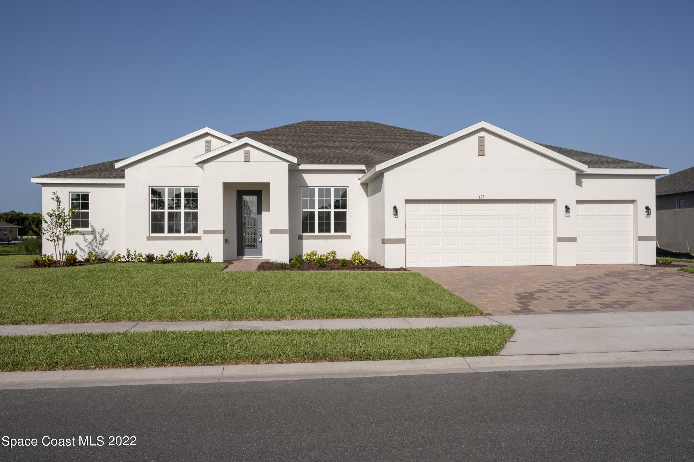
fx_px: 607
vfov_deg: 41.7
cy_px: 231
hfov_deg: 59.5
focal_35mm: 32
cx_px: 347
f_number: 11
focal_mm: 31.5
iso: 50
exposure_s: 1/250
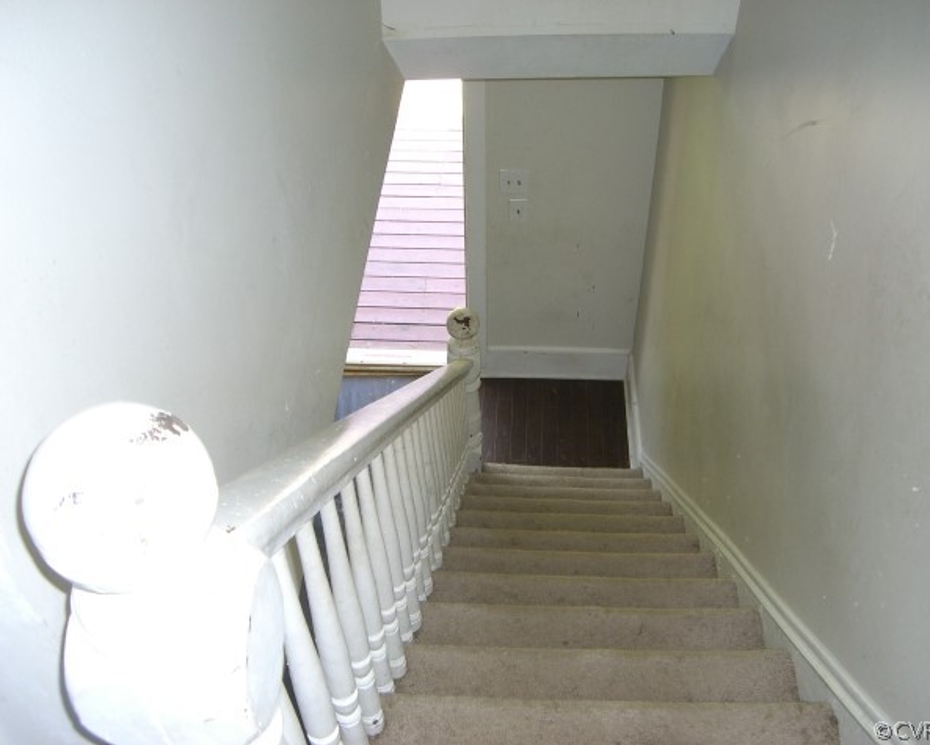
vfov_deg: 37.4
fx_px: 1102
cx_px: 485
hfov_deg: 45.8
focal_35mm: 40
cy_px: 370
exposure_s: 1/60
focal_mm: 6.2
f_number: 2.7
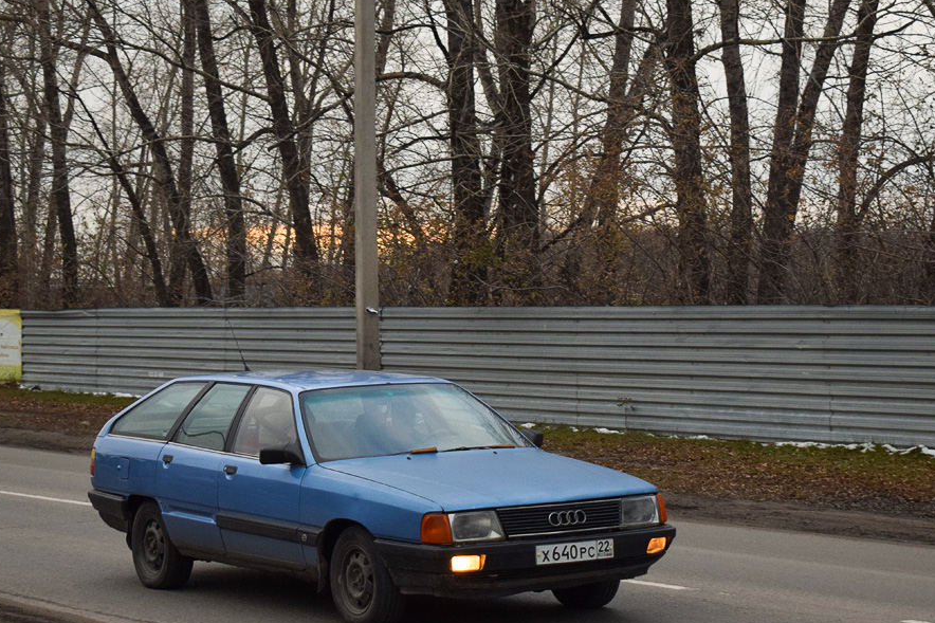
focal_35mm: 92
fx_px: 2381
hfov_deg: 22.2
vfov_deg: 14.9
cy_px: 375
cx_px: 466
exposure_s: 1/640
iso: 800
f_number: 6.3
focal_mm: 45
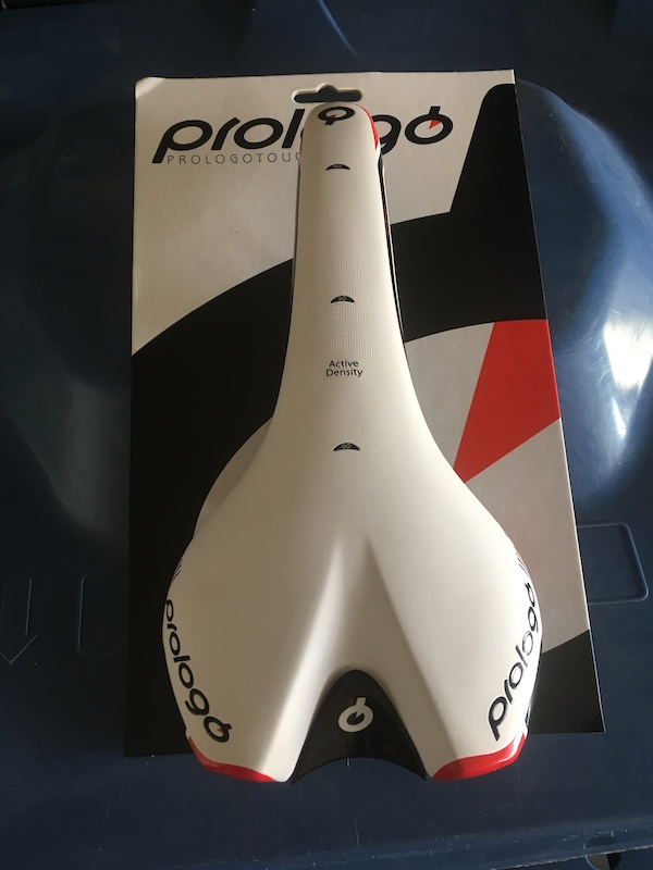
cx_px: 326
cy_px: 435
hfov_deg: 48.2
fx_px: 729
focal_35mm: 29
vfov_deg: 61.7
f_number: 2.2
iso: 80
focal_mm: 4.15
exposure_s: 1/30
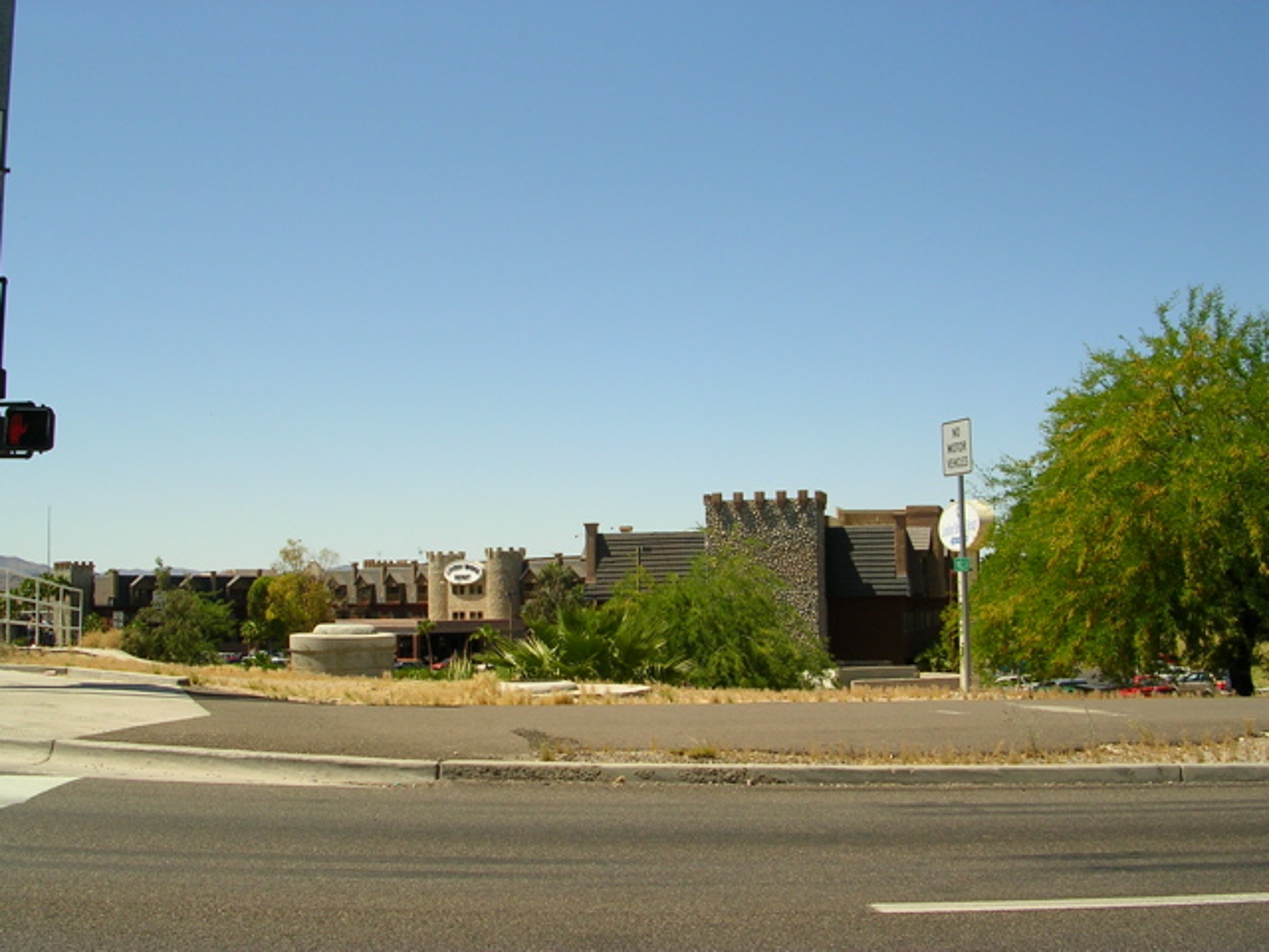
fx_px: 1393
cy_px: 476
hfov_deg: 49.0
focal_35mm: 38
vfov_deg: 37.7
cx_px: 634
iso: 50
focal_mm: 5.8
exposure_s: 1/359
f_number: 5.6
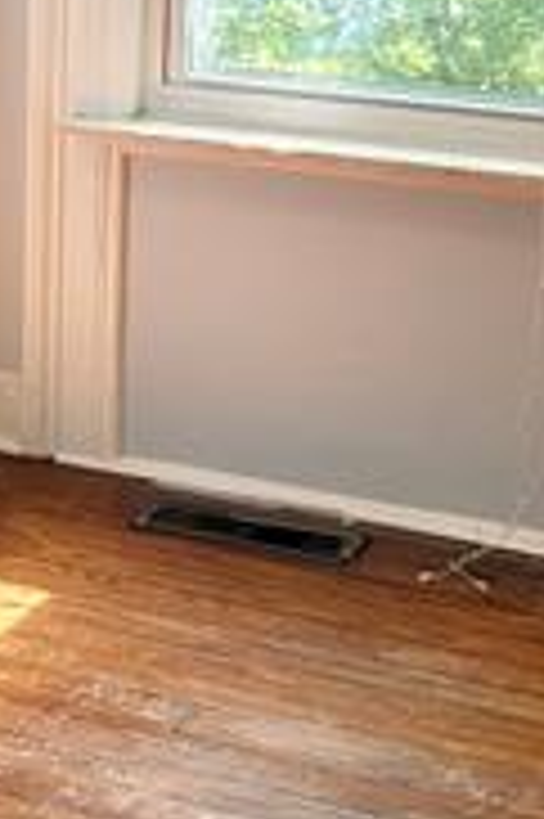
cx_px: -166
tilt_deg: -12.0
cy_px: 144
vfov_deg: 17.8
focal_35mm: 114
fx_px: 2589
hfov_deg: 11.7
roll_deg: -0.3
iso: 125
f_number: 1.6
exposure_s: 1/120
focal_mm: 5.96
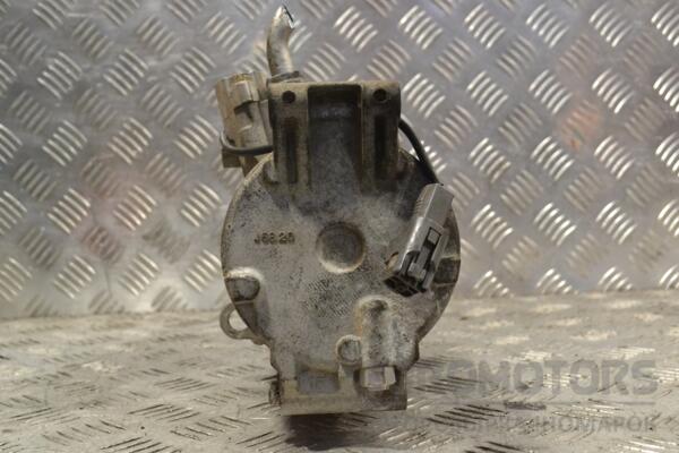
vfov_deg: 30.8
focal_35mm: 44
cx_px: 340
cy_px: 226
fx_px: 820
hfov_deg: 45.0
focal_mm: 29
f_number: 8
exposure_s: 1/250
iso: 3200
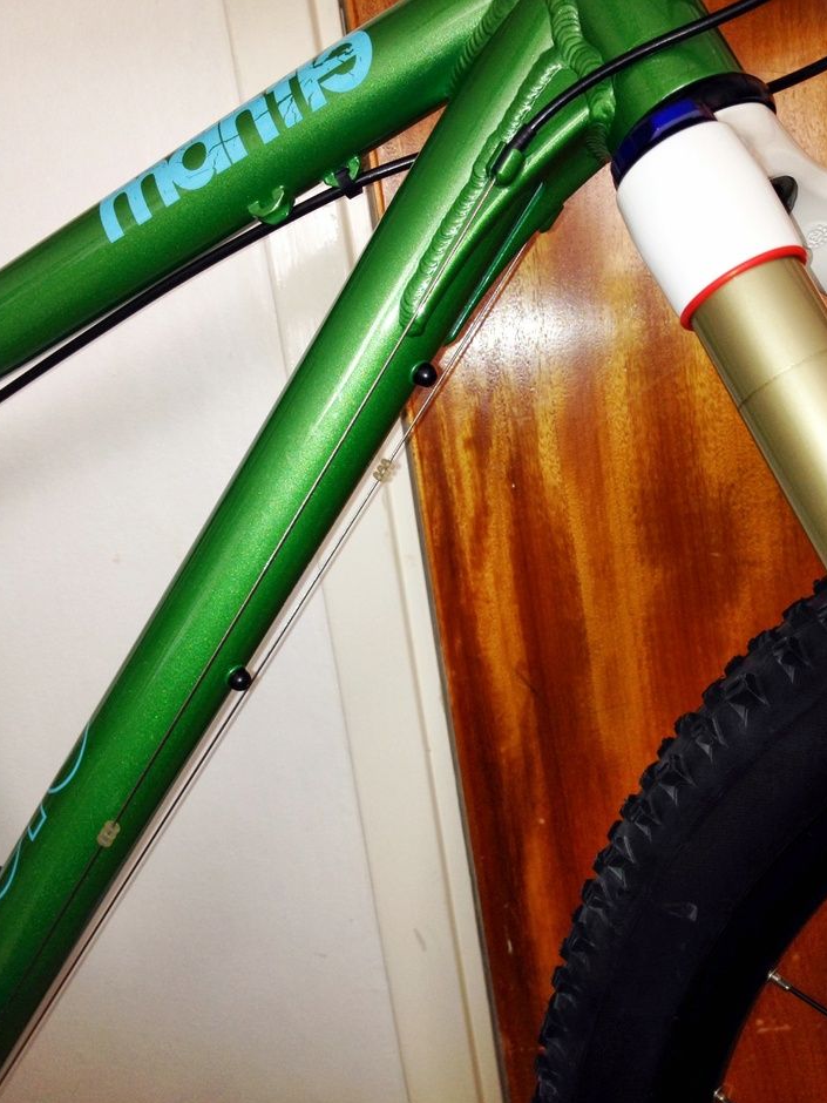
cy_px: 566
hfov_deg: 39.7
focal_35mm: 36
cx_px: 411
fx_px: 1147
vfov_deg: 51.3
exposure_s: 1/33
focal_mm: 4.28
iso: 50
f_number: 2.4
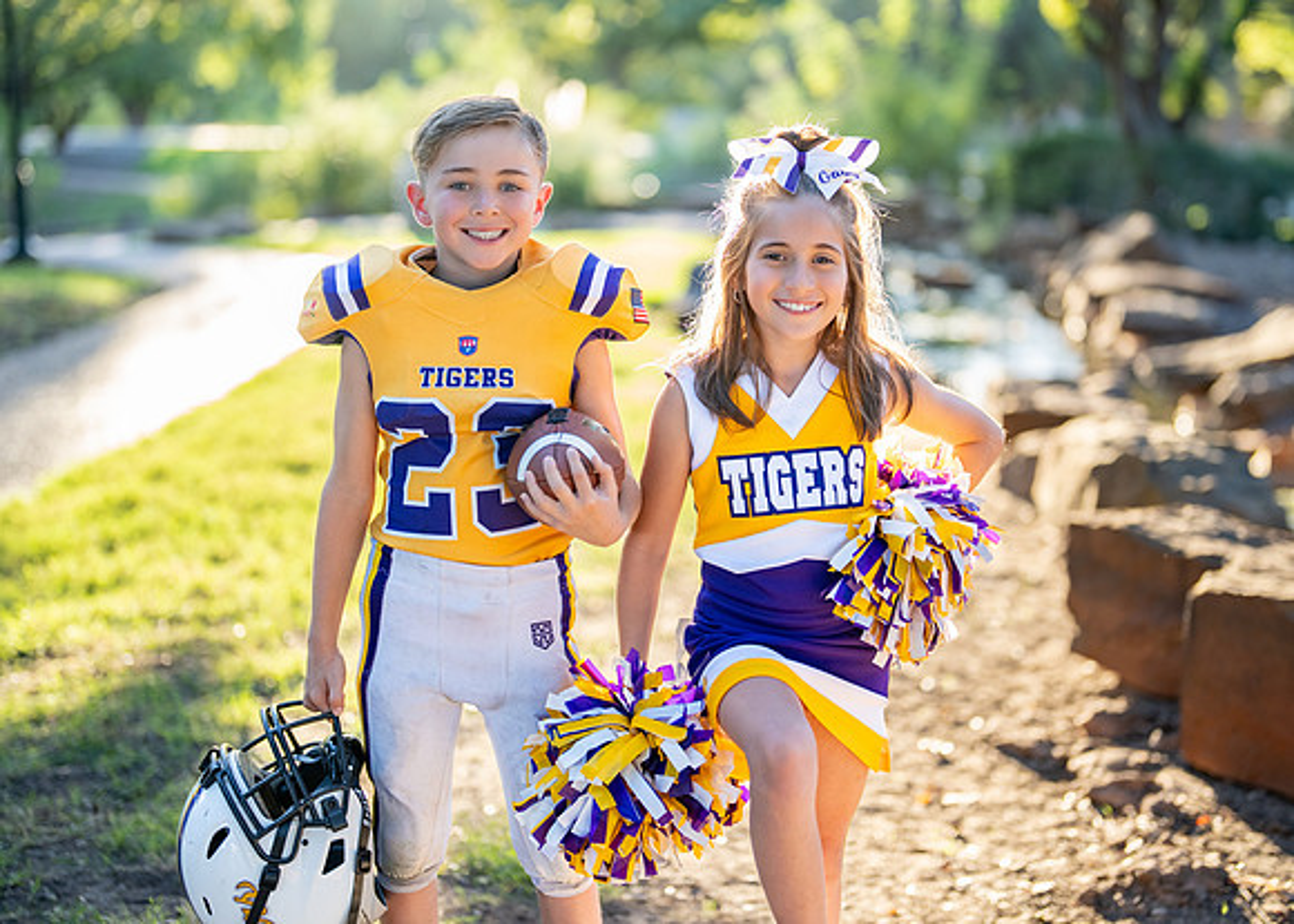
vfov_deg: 23.8
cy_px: 441
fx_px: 2190
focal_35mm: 60
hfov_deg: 32.9
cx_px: 706
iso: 250
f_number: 1.2
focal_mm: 50
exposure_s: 1/800
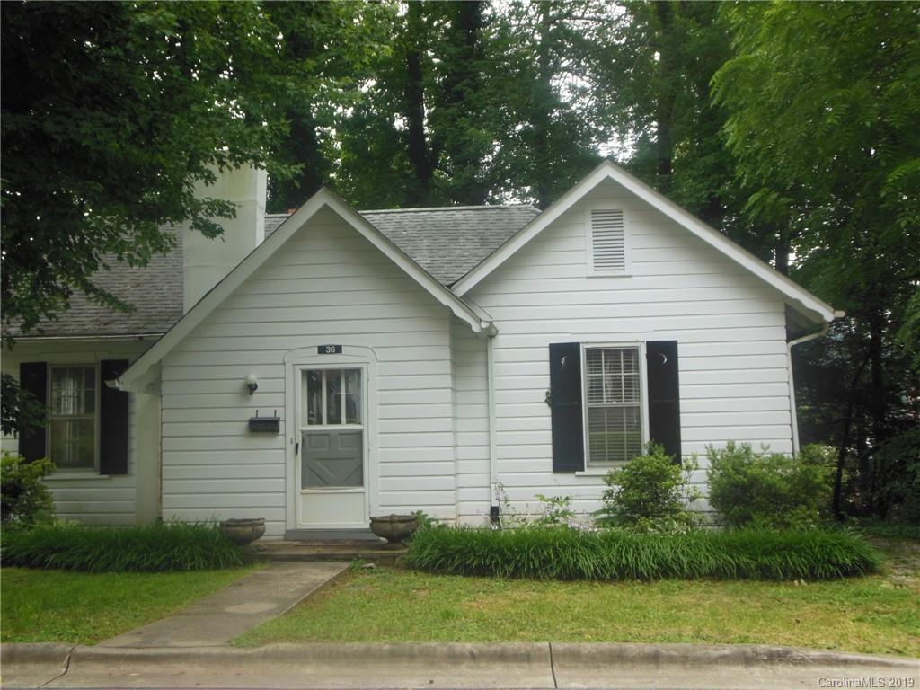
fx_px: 1010
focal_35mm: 38
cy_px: 345
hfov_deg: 49.0
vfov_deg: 37.7
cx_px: 460
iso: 125
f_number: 3.6
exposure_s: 1/320
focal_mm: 6.8
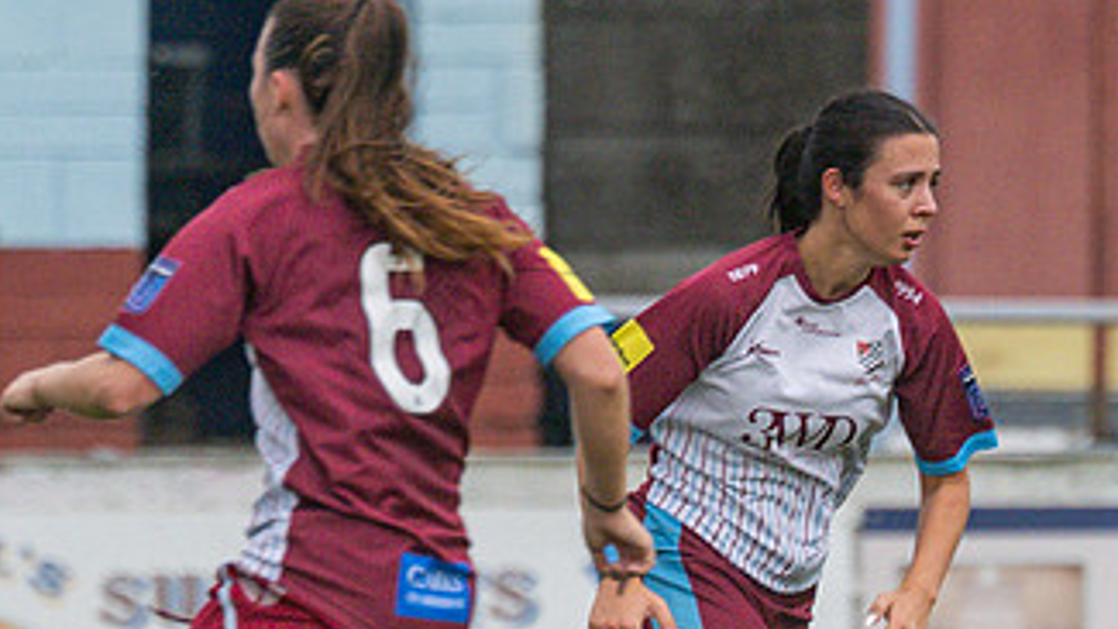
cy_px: 302
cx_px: 200
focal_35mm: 1711
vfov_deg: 0.7
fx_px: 50735
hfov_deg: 1.3
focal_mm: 300
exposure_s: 1/1000
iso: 500
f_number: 4
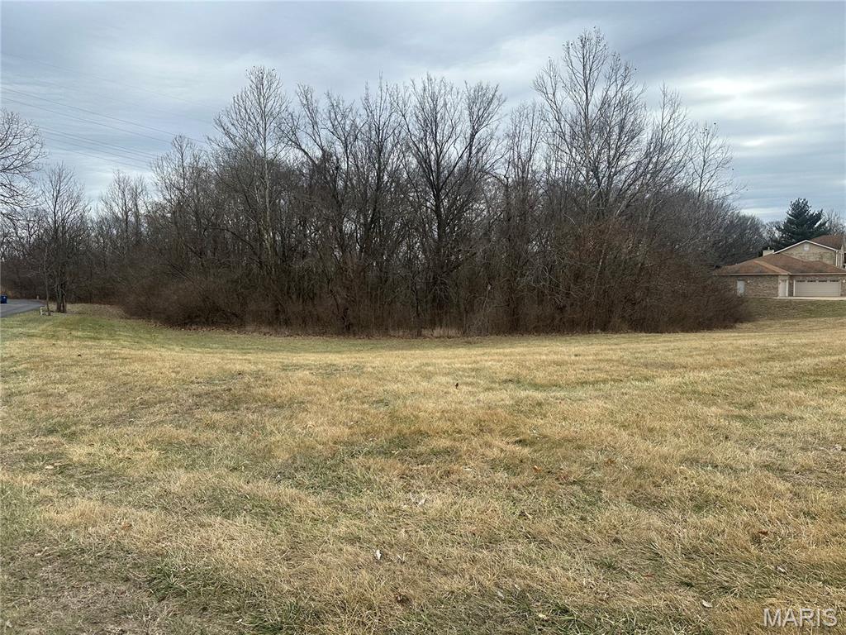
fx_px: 587
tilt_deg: -2.1
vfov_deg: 56.8
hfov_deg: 71.6
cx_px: 423
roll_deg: +0.3
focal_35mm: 24
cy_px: 318
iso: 80
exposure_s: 1/2110
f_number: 1.78
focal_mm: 6.86
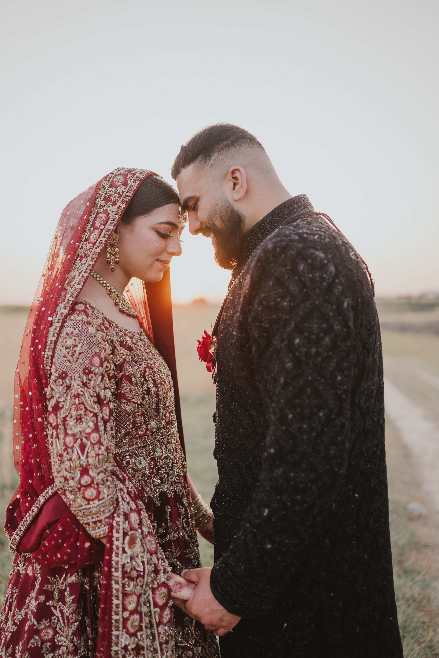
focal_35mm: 35
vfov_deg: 54.4
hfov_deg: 37.9
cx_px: 220
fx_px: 640
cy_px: 329
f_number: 1.6
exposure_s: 1/800
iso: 320
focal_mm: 35
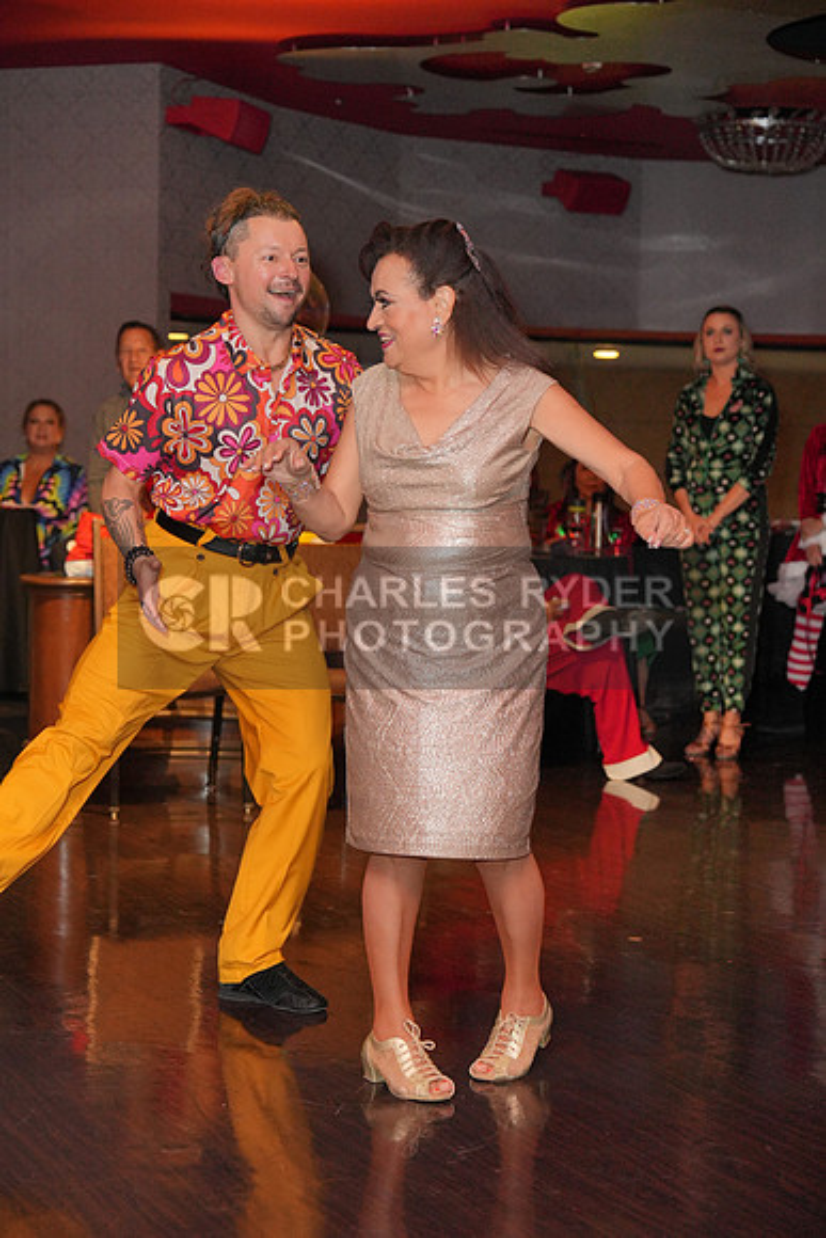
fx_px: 2270
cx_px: 413
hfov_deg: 20.6
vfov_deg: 30.5
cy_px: 619
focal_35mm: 66
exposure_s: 1/200
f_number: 4
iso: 4000
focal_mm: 66
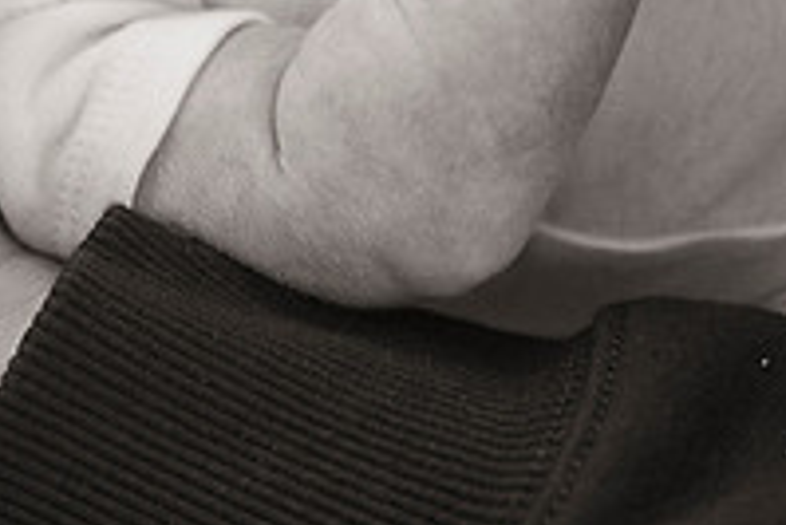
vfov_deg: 5.2
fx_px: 5724
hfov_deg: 7.8
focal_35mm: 262
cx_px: -32
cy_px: -227
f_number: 3.5
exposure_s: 1/200
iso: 1000
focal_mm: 90
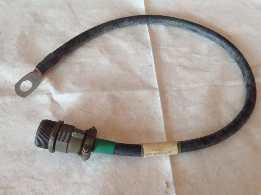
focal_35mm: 40
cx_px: 147
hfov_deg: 46.8
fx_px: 301
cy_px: 86
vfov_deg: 35.8
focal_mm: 4.28
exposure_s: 1/60
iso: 80
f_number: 2.4
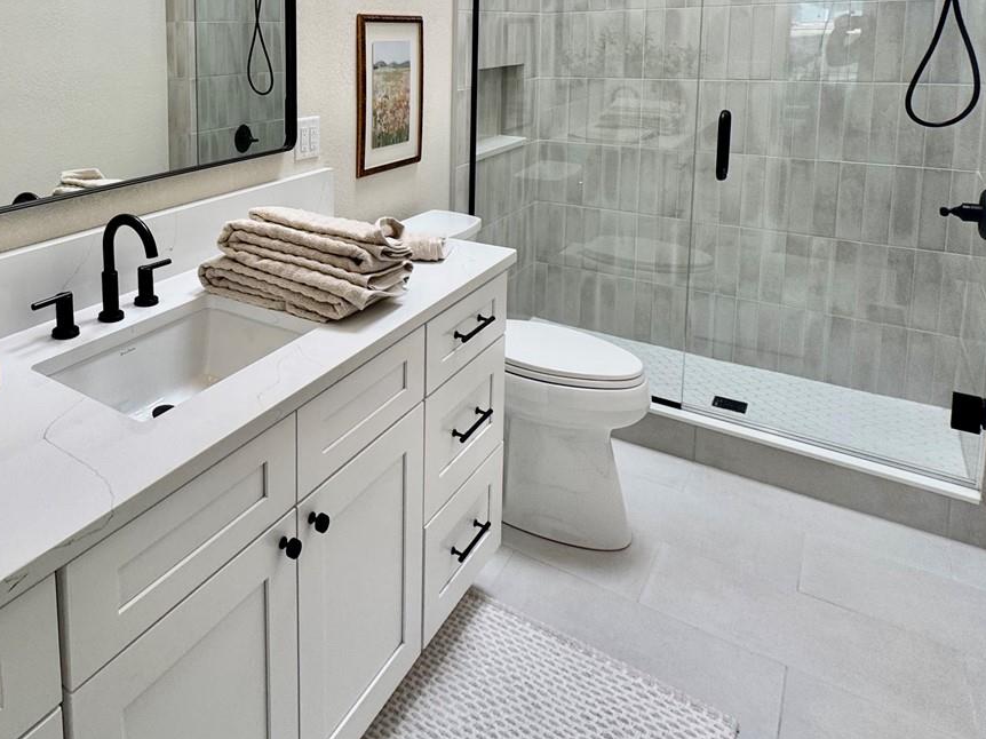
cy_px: 118
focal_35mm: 26
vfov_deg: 49.0
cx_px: 210
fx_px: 740
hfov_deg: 62.2
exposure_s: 1/99
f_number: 2.2
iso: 64
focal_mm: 2.22
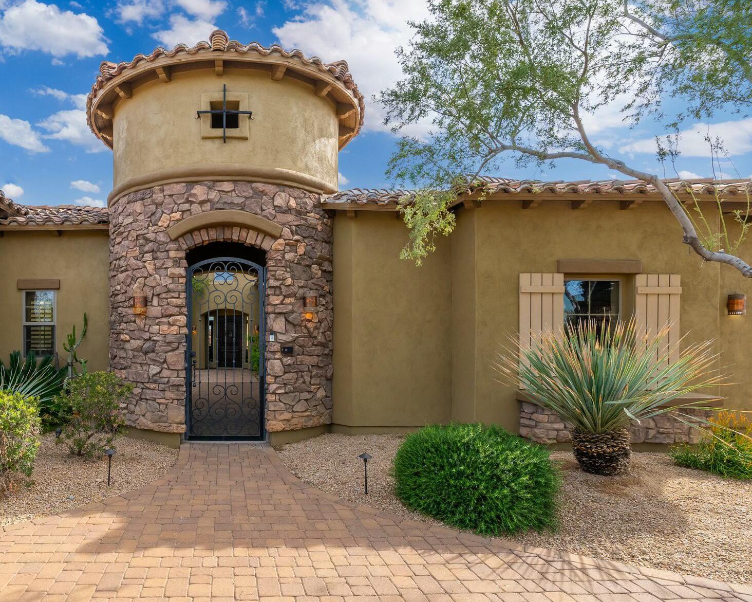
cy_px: 327
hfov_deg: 72.8
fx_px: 482
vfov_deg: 63.8
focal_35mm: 22
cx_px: 230
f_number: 8
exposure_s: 1/250
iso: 250
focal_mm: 16.5
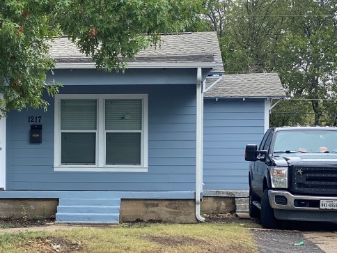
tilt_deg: -0.4
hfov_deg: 17.7
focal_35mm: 110
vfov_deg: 13.4
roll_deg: +0.1
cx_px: 50
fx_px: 1071
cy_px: 172
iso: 32
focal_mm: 6
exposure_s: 1/122
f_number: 2
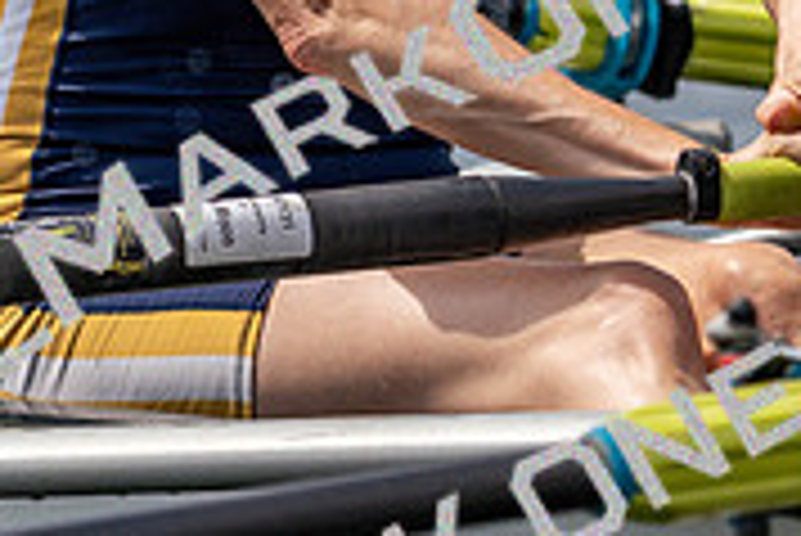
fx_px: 23314
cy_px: -142
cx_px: 644
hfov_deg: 2.0
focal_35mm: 1047
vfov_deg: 1.3
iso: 200
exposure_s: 1/1600
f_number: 6.3
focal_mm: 321
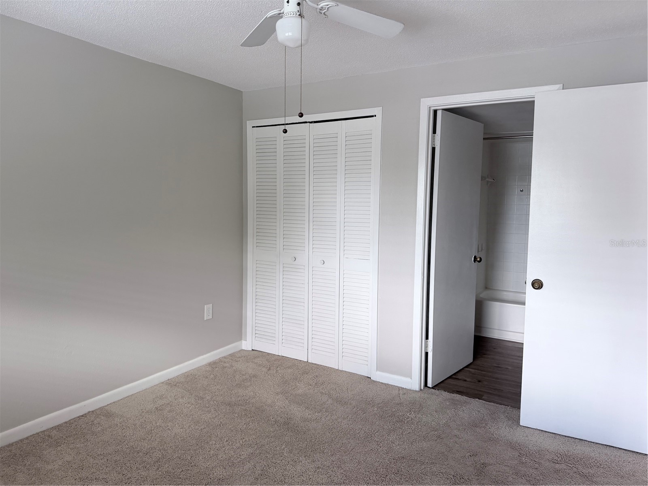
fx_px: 449
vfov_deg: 56.8
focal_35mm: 24
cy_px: 243
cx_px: 324
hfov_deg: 71.6
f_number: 1.78
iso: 200
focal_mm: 6.76
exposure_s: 1/79
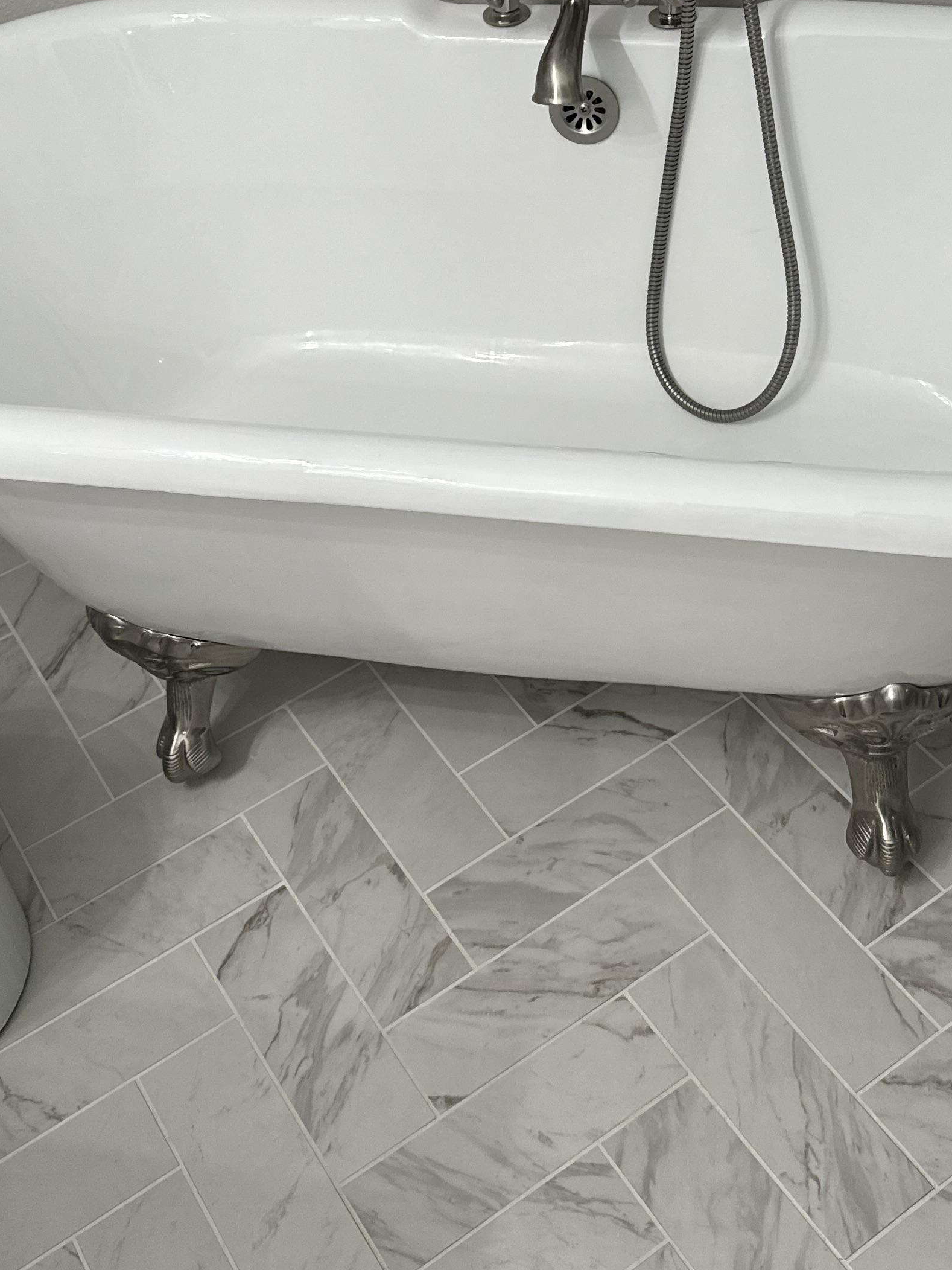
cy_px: 383
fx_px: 1687
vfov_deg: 40.5
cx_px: 573
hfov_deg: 31.4
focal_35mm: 46
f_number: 1.78
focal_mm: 6.86
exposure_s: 1/120
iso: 160
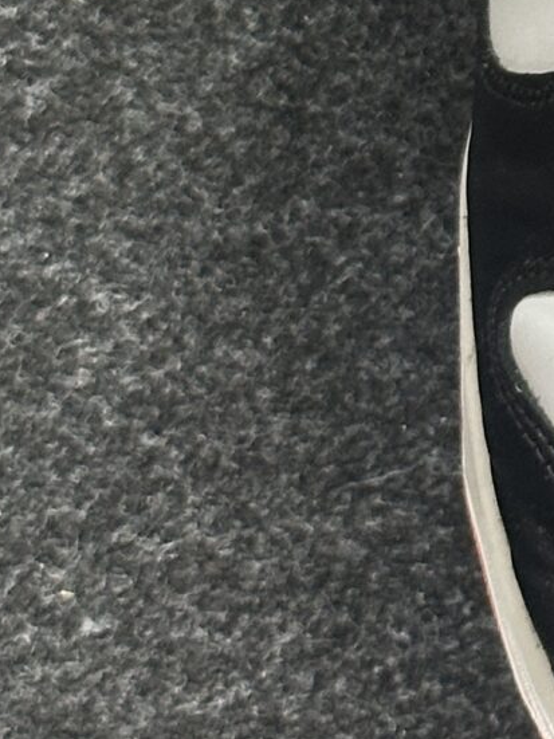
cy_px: -60
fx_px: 4760
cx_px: 1190
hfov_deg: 6.4
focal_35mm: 223
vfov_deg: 8.8
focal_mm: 6.86
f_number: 1.78
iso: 200
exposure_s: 1/33
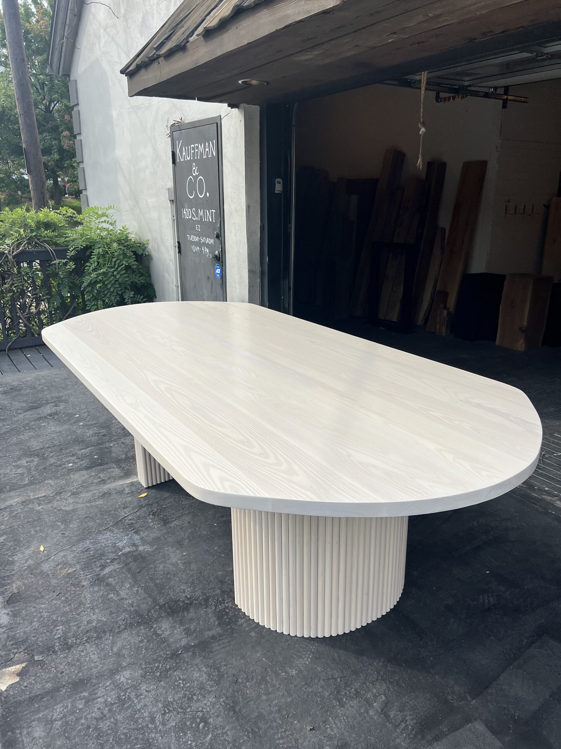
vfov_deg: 67.3
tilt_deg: -19.2
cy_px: 374
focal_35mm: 26
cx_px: 280
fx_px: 562
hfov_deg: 53.1
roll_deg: -0.5
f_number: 1.5
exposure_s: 1/2632
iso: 50
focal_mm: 5.7
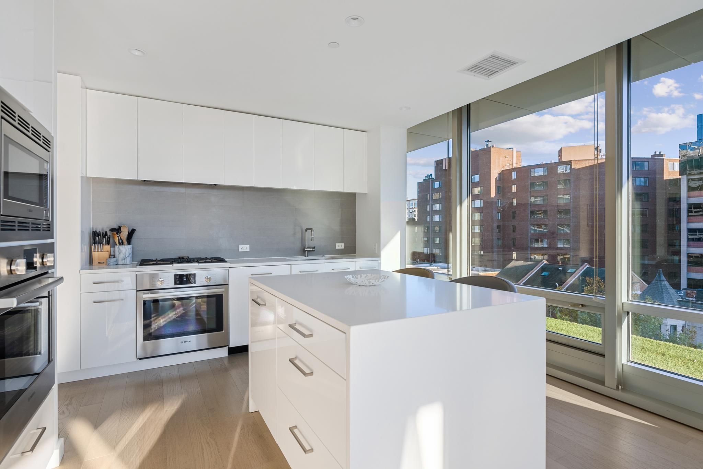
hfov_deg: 90.0
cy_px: 234
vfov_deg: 67.4
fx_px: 352
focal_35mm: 18
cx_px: 352
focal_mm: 18
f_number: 5.6
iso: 320
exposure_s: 1/25
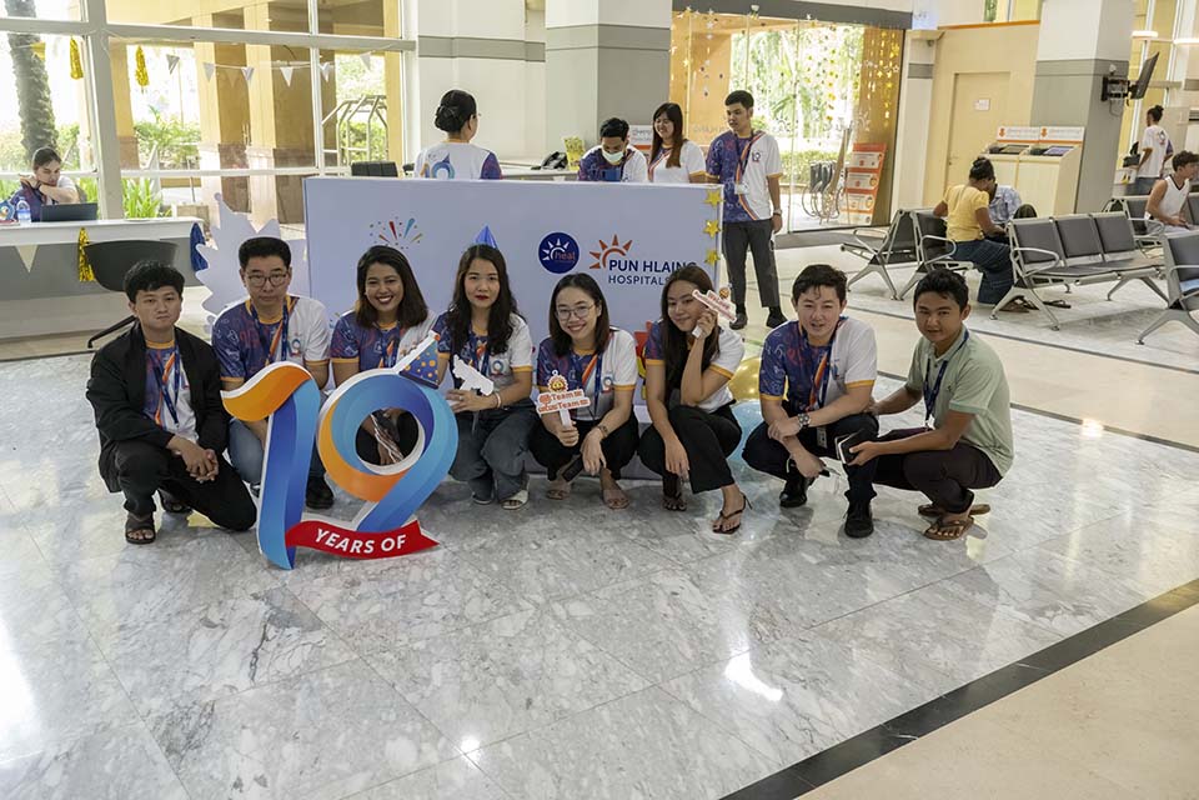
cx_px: 600
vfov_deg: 40.0
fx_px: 1099
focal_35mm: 33
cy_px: 400
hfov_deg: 57.2
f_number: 5.6
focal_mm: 33
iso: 8000
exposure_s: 1/200
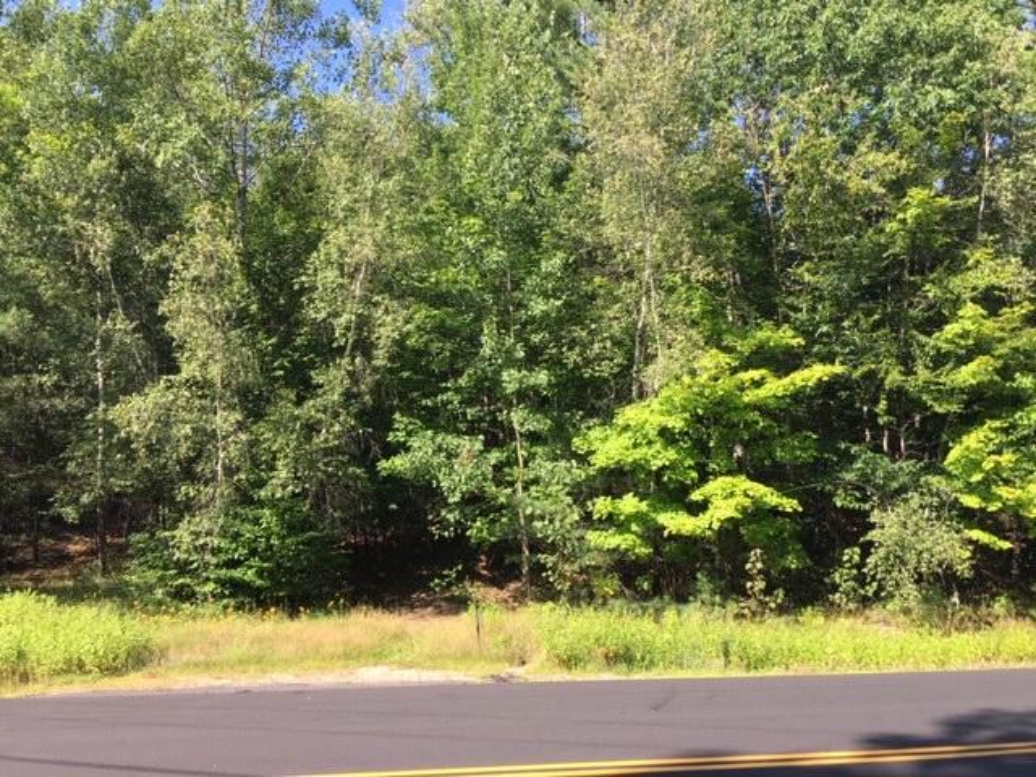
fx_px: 868
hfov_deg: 61.7
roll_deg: +1.6
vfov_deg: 48.2
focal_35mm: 29
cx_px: 518
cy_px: 388
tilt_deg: +10.5
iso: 25
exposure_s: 1/411
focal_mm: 4.15
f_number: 2.2
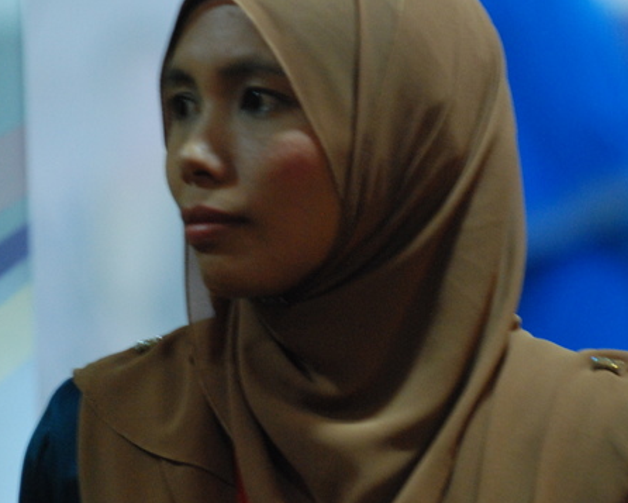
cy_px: 233
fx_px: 7529
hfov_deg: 4.8
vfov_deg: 3.8
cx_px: 275
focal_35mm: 405
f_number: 4.5
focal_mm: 200
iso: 1600
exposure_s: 1/40
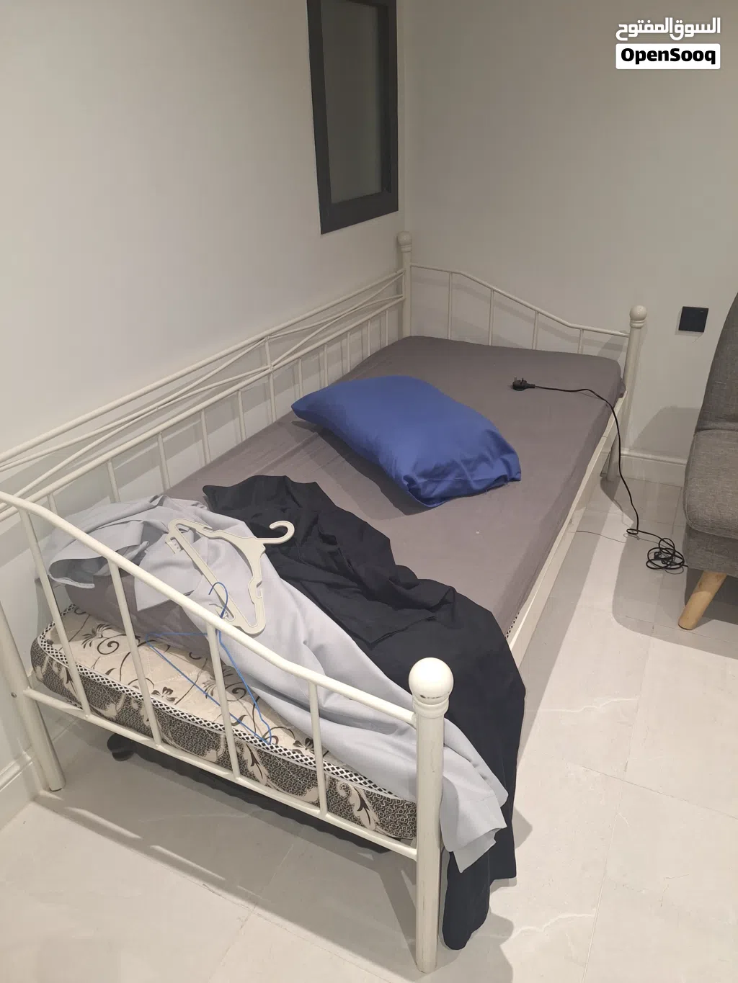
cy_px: 492
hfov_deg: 58.9
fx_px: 654
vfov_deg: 73.9
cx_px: 369
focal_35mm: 23
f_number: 1.8
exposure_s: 1/33
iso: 200
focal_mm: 5.54
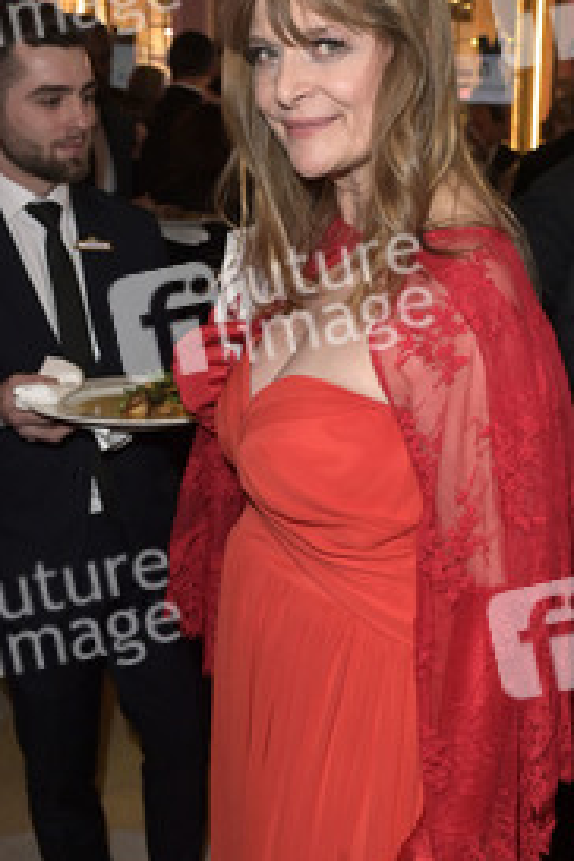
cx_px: 363
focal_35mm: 41
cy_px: 467
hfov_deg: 32.5
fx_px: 981
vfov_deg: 47.4
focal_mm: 28
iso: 2000
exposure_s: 1/100
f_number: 5
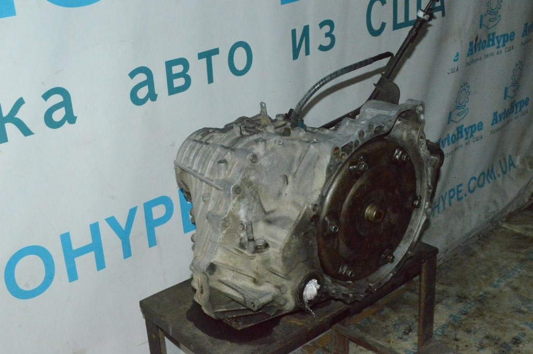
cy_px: 177
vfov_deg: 26.4
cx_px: 266
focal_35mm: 51
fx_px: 754
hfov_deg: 38.9
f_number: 16
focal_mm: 34
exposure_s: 1/200
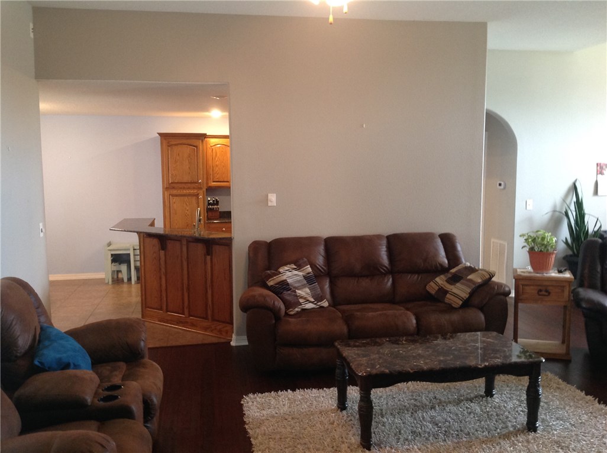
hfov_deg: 52.7
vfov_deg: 40.6
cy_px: 226
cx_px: 304
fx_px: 613
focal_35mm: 35
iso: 160
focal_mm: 4.28
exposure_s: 1/15
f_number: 2.4
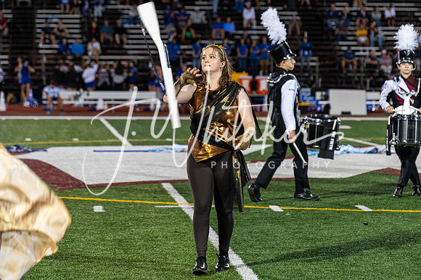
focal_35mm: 152
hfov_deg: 13.5
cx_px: 226
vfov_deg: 9.0
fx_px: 1776
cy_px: 130
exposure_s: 1/200
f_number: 3.8
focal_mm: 116
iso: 3200
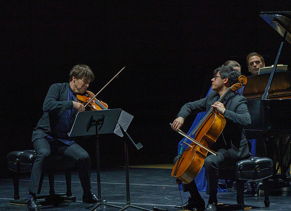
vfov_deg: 5.0
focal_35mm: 288
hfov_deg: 7.0
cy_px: 114
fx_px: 2390
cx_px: 121
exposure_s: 1/250
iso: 4000
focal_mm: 253
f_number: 11
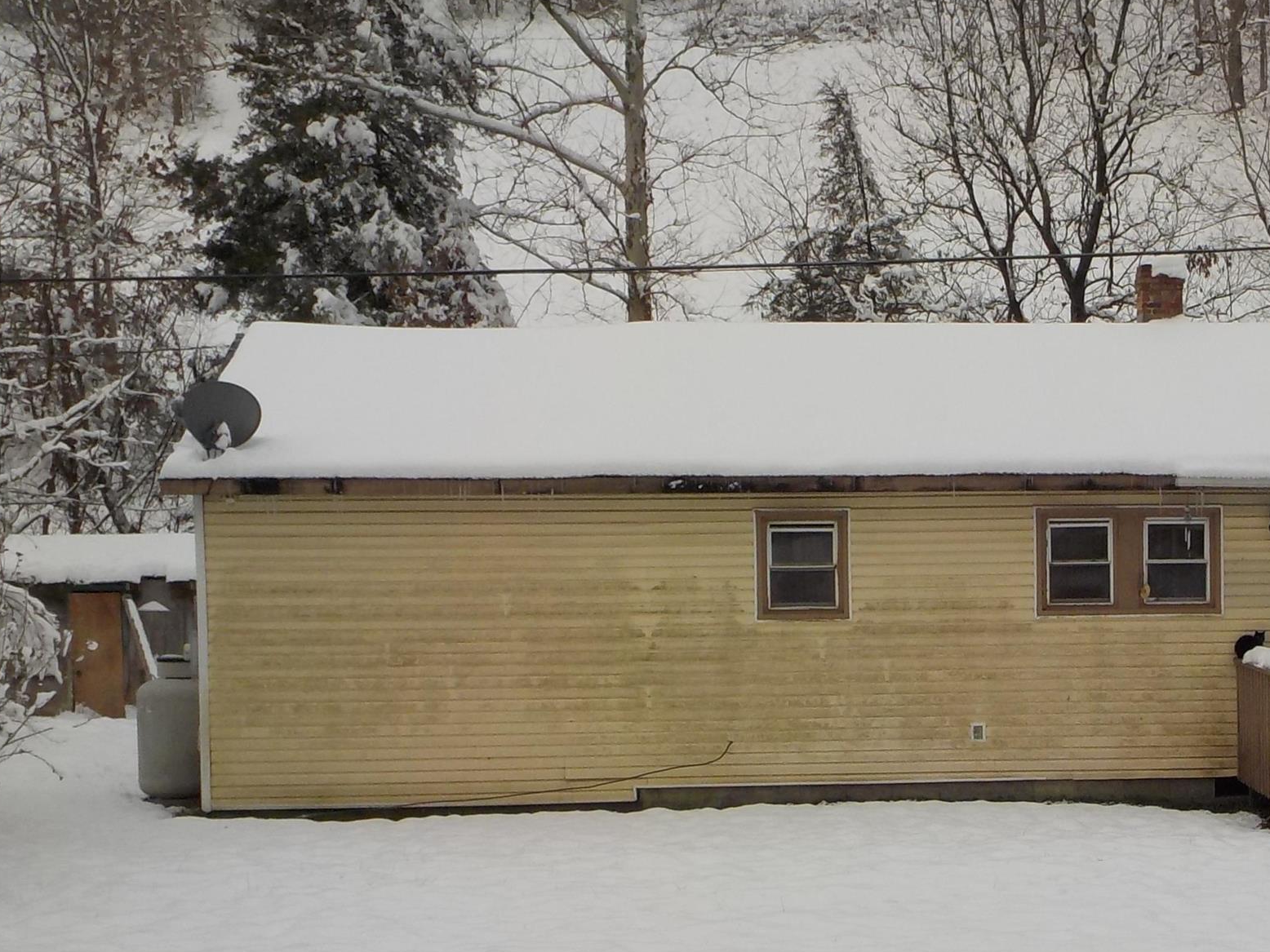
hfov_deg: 25.4
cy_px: 741
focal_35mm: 75
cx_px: 1059
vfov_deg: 19.5
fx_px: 2752
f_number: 3.7
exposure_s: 1/800
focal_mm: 5.2
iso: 125
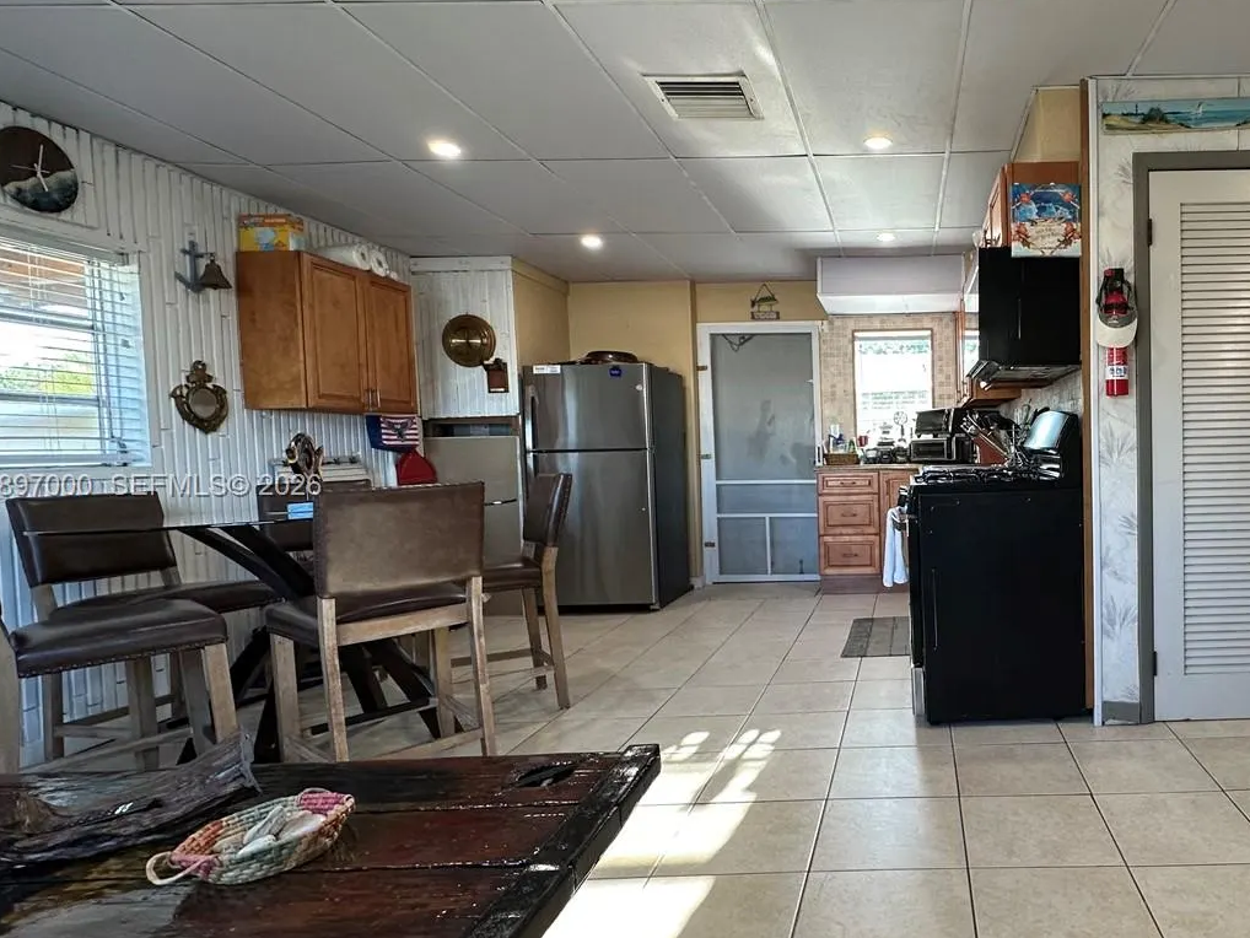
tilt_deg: -3.0
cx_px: 922
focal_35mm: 22
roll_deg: +1.6
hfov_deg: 71.7
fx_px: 795
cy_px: 487
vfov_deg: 61.1
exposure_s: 1/120
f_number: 2.2
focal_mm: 2.22
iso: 200
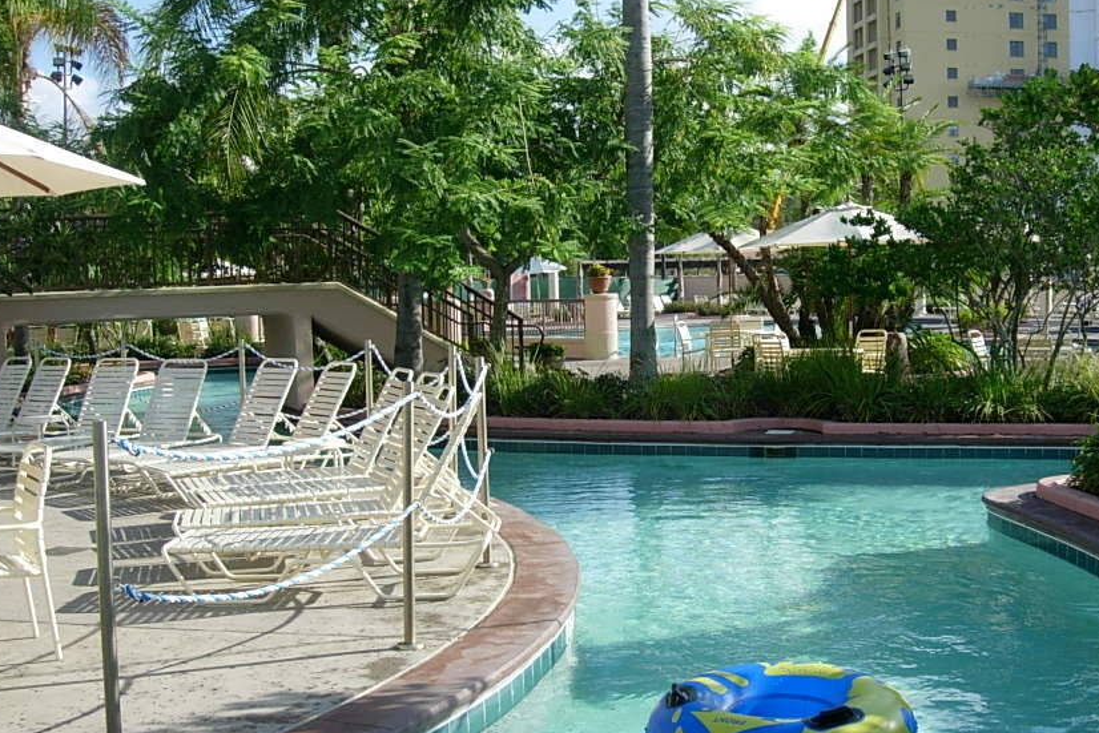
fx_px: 1496
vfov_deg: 27.4
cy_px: 478
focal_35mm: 49
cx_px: 619
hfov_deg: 40.3
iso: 64
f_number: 2.8
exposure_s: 1/995
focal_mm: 7.8
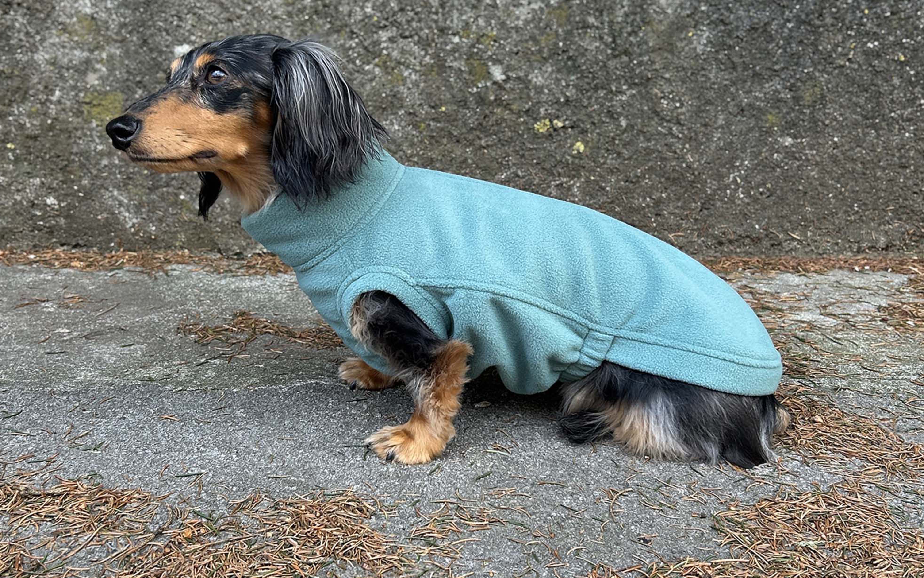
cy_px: 245
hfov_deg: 66.5
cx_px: 462
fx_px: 705
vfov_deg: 44.4
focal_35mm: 28
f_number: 1.5
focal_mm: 5.7
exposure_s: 1/424
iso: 50
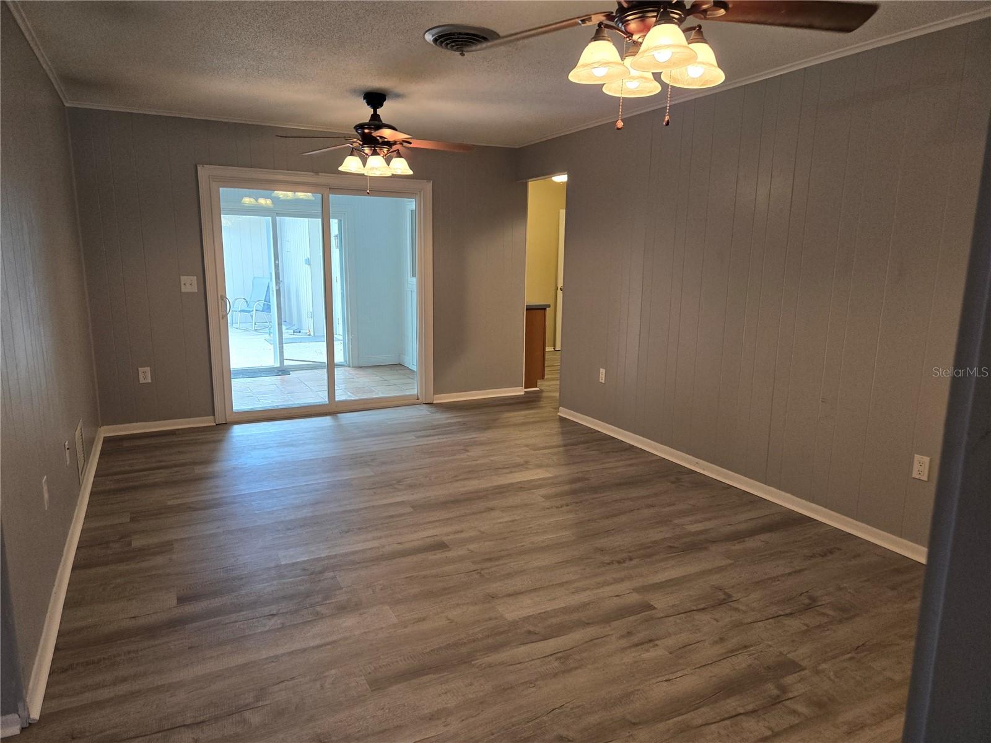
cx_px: 496
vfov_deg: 58.9
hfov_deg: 73.9
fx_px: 658
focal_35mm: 23
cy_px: 372
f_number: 1.8
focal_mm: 5.4
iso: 200
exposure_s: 1/120
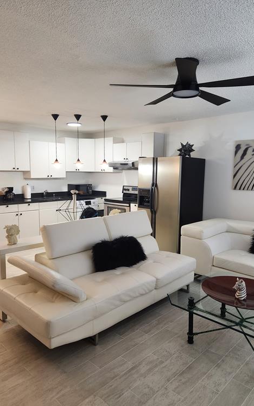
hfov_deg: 49.3
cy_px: 207
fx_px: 277
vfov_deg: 72.5
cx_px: 130
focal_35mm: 25
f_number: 1.8
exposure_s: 1/120
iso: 250
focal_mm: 5.4
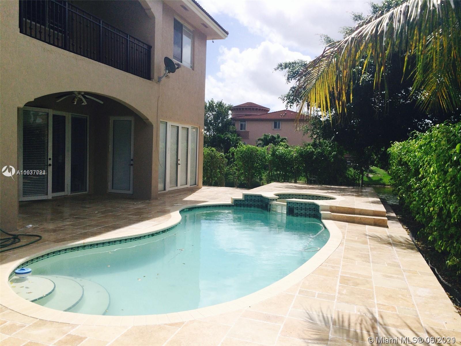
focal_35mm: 30
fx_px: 400
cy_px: 173
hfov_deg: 60.0
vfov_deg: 46.8
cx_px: 230
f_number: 2.2
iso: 50
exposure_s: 1/4115
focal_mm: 4.12
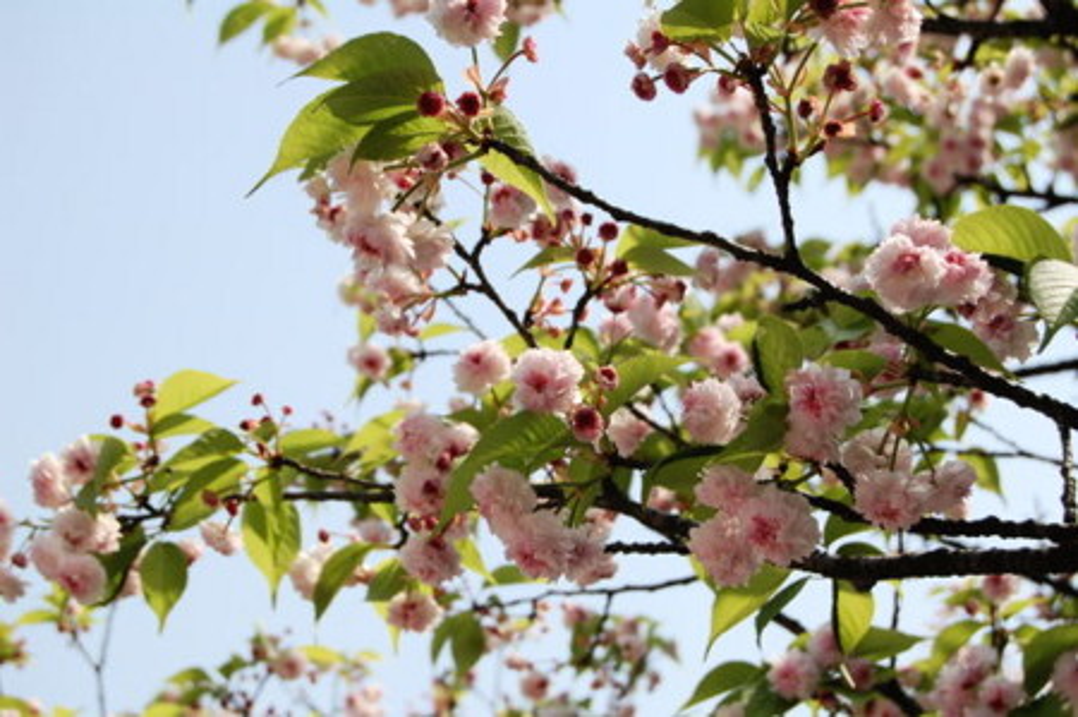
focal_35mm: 82
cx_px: 539
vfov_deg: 16.5
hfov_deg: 24.6
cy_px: 358
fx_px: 2468
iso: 200
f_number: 9
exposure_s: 1/320
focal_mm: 55
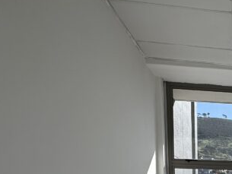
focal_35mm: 47
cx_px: 289
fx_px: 315
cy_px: 233
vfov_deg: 25.9
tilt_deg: -5.8
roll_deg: +0.3
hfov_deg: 32.3
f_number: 2.2
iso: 40
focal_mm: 2.22
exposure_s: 1/842
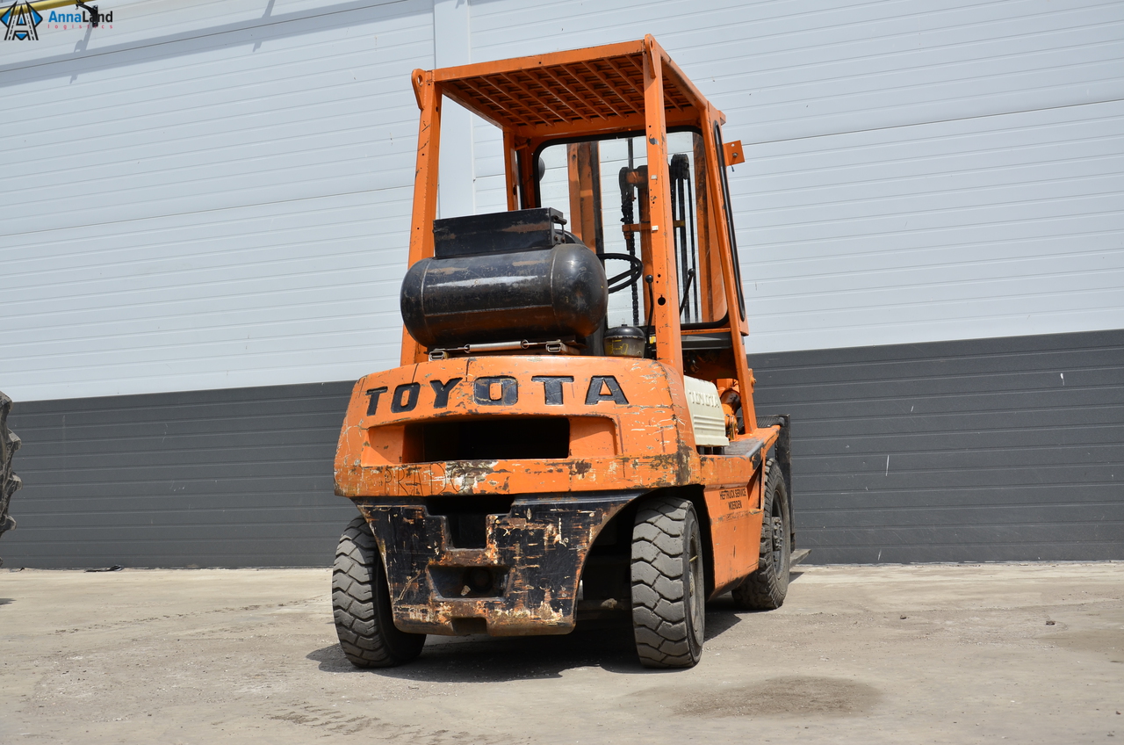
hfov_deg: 49.6
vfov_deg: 34.1
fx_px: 1215
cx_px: 562
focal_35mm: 39
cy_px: 372
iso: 125
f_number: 7.1
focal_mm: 26
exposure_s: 1/800
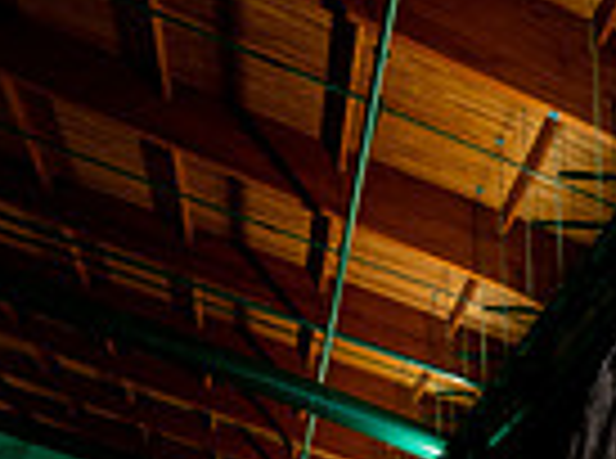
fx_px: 1349
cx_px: 585
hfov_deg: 24.8
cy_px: 1008
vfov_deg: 14.6
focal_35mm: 76
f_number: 7.1
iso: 500
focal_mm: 24
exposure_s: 1/125
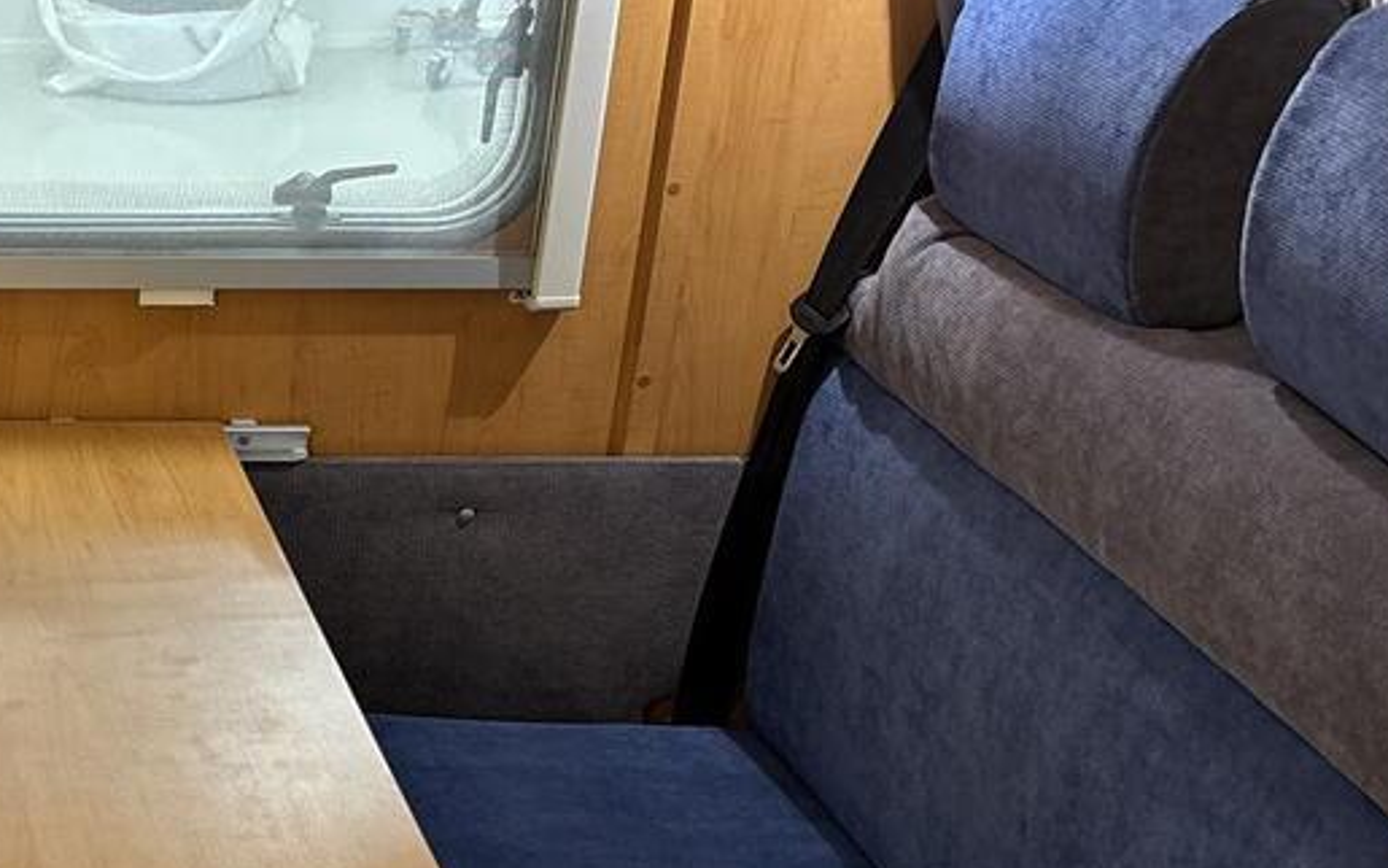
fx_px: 2913
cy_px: 720
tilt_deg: -25.6
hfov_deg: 24.6
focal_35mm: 77
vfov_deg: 16.8
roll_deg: +0.3
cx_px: -213
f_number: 1.6
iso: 200
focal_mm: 5.96
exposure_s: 1/50
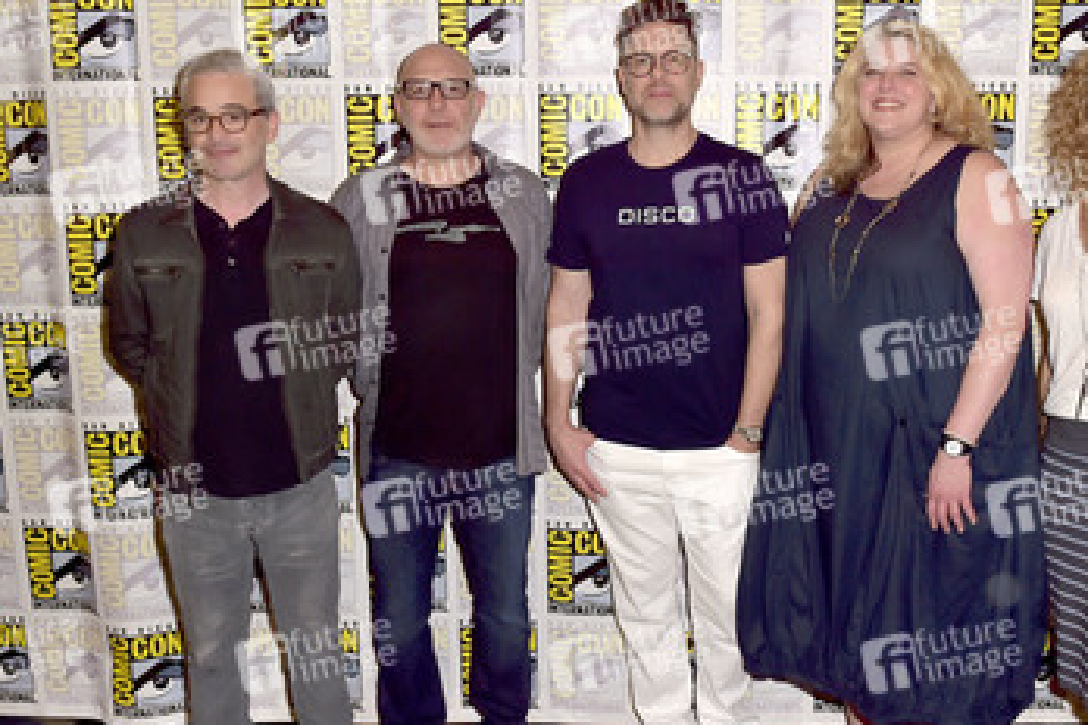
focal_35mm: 31
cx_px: 669
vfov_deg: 42.2
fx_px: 937
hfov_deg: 59.6
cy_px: 422
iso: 500
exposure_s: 1/320
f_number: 6.3
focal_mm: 24
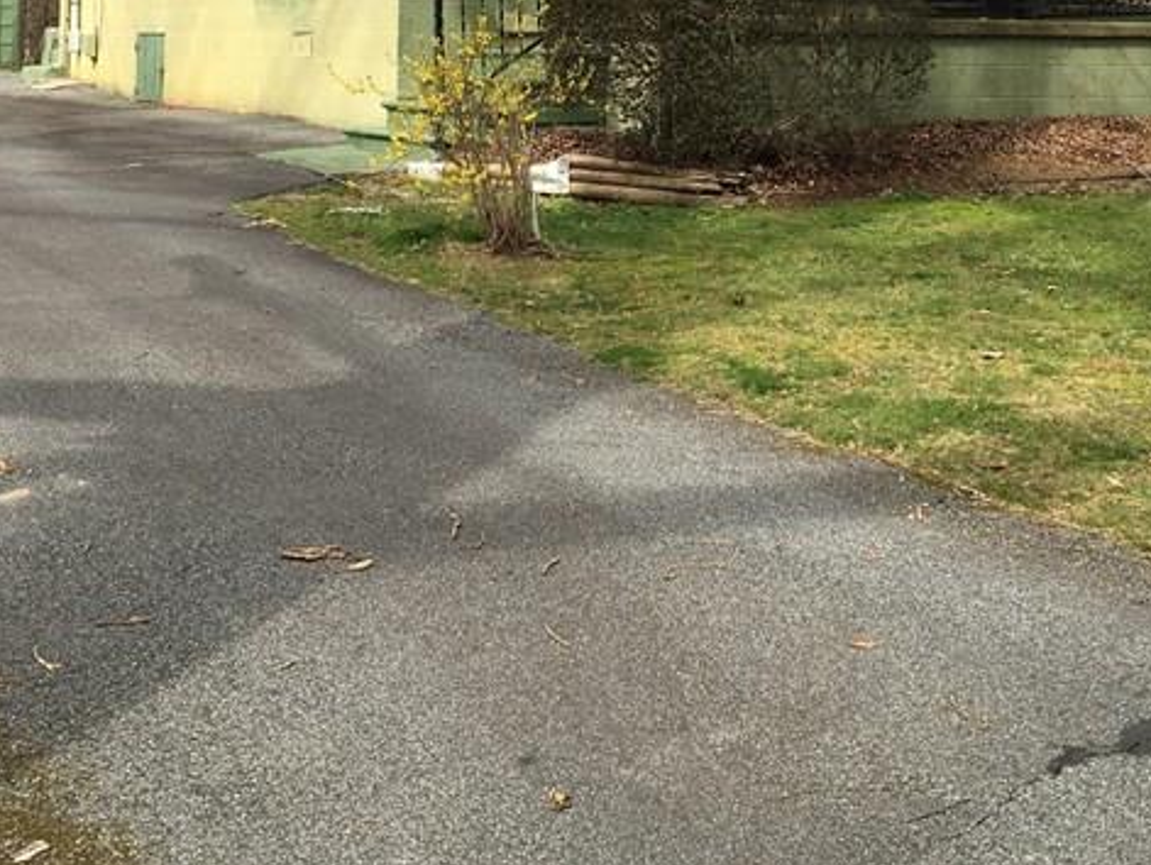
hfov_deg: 30.5
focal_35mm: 63
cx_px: 736
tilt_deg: +0.6
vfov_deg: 22.6
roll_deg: -0.1
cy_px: 37
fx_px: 2096
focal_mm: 4.15
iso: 25
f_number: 2.2
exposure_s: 1/836
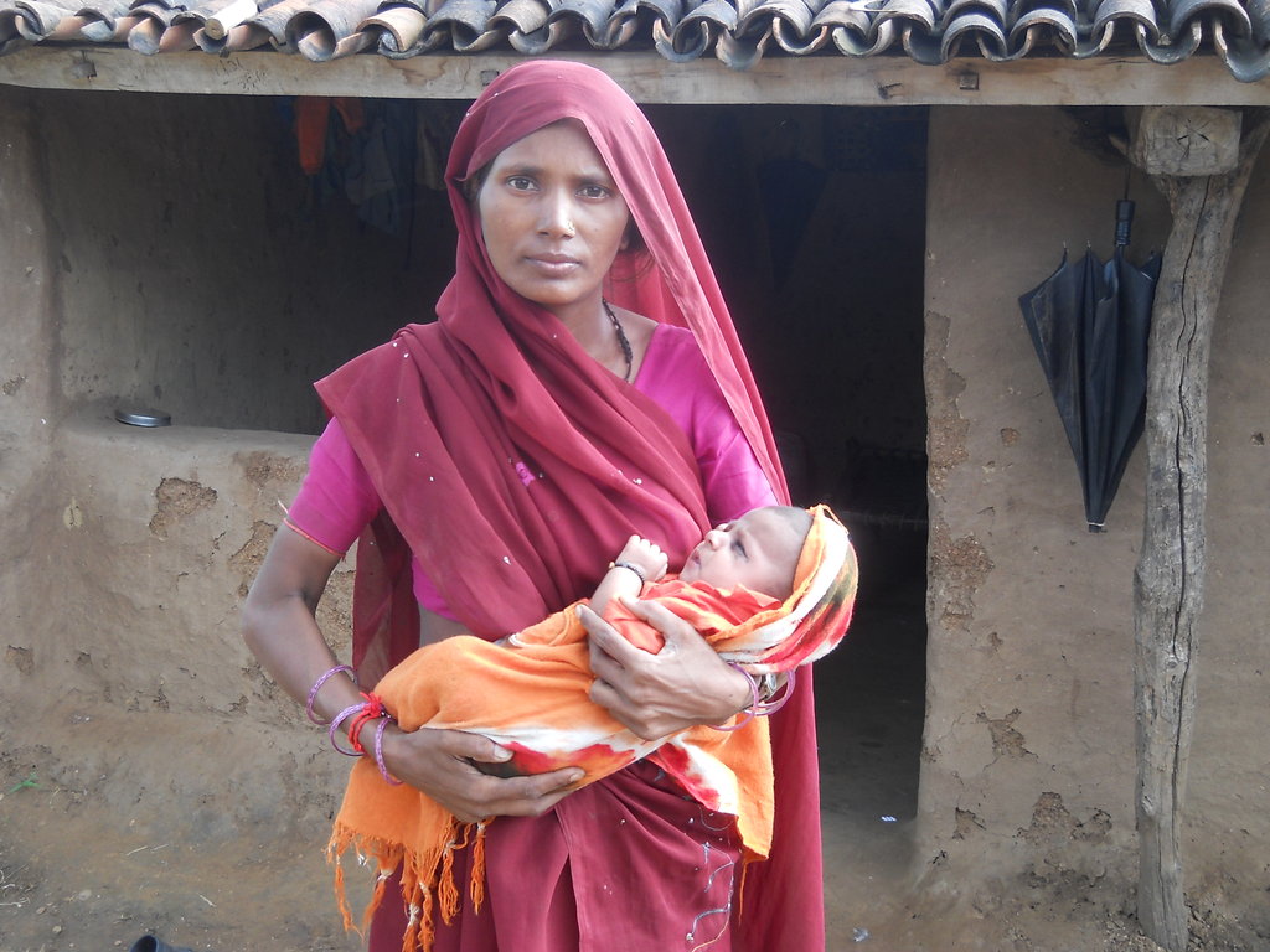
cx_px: 635
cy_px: 476
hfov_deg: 45.8
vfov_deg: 35.1
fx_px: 1504
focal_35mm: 41
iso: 80
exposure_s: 1/40
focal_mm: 6.72
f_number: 3.1
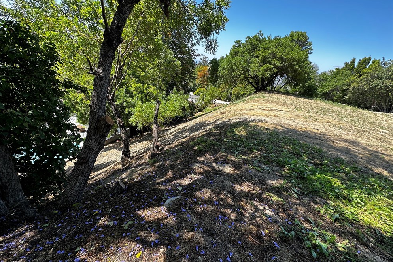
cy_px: 140
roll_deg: -9.6
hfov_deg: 100.4
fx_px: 164
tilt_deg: -25.8
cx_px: 192
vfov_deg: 77.2
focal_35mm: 15
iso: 40
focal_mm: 2.22
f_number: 2.2
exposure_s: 1/413
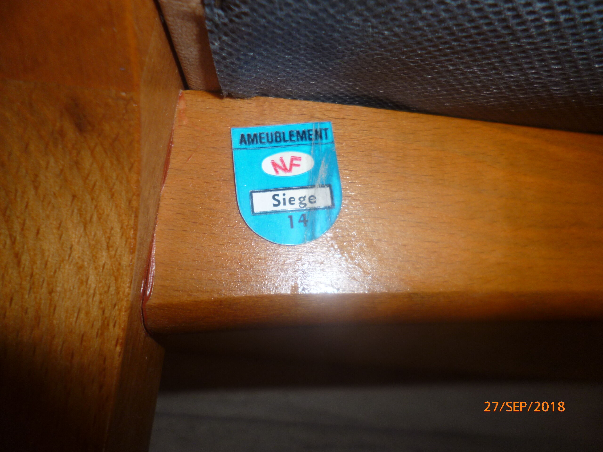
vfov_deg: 56.8
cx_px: 302
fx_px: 418
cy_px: 226
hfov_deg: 71.6
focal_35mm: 24
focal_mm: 4.3
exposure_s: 1/60
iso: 100
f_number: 2.5
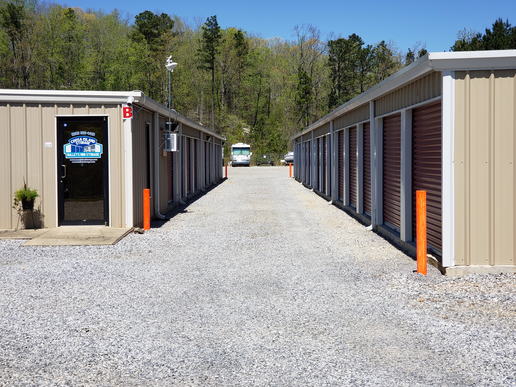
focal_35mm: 52
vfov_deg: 28.0
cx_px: 258
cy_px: 194
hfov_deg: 36.8
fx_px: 775
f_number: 2.4
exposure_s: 1/957
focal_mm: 6
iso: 32
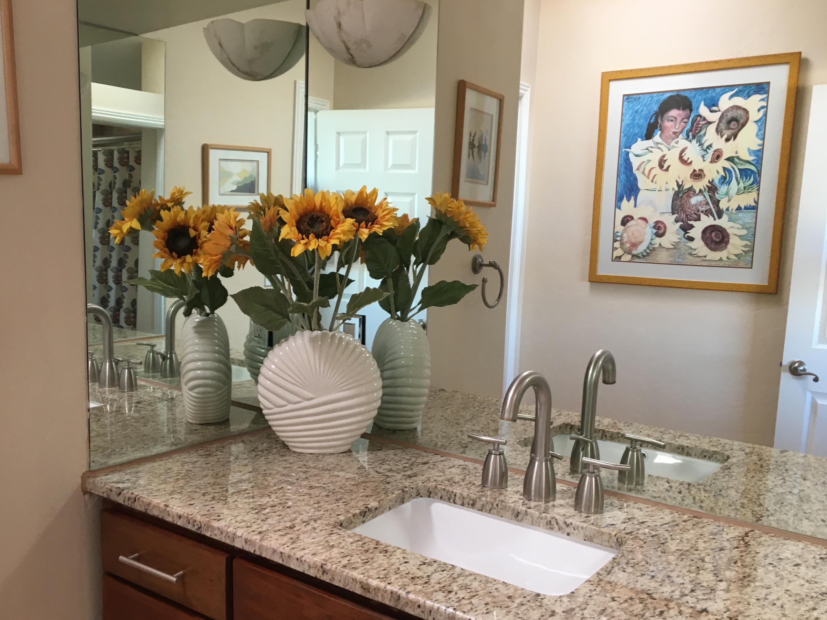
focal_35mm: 34
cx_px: 357
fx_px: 812
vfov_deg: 41.7
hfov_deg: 53.8
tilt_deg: -10.8
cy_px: 355
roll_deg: -1.1
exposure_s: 1/30
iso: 64
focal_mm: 4.15
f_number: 2.2
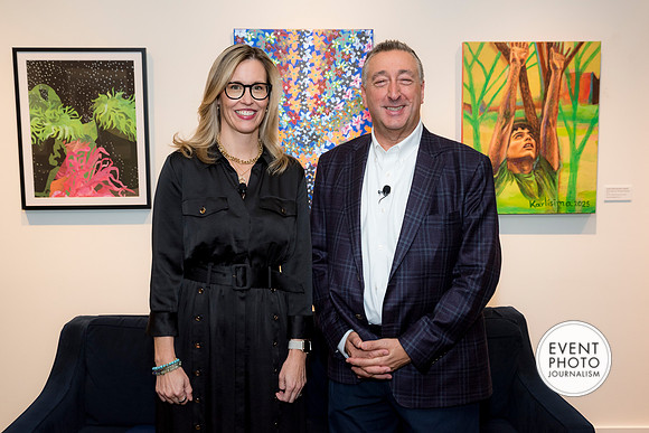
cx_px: 325
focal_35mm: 47
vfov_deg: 28.9
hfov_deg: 42.2
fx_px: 841
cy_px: 213
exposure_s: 1/125
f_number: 5
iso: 800
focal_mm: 45
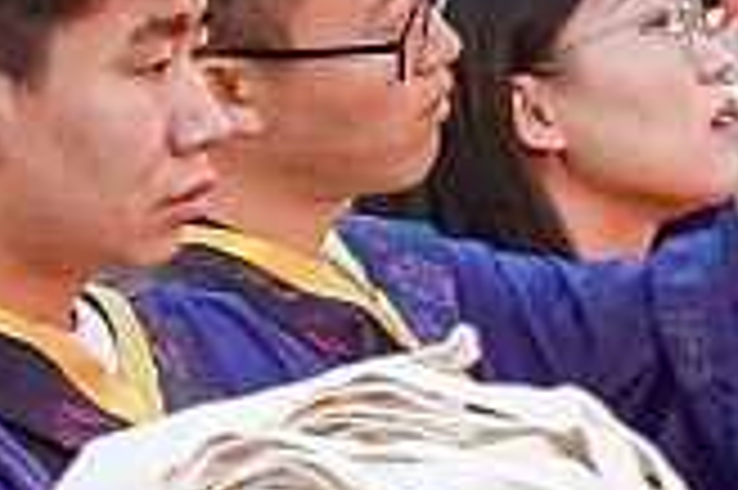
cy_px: 841
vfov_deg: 1.9
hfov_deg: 2.8
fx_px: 14991
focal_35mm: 732
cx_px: 1359
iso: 1250
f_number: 4
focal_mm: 36.7
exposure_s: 1/60
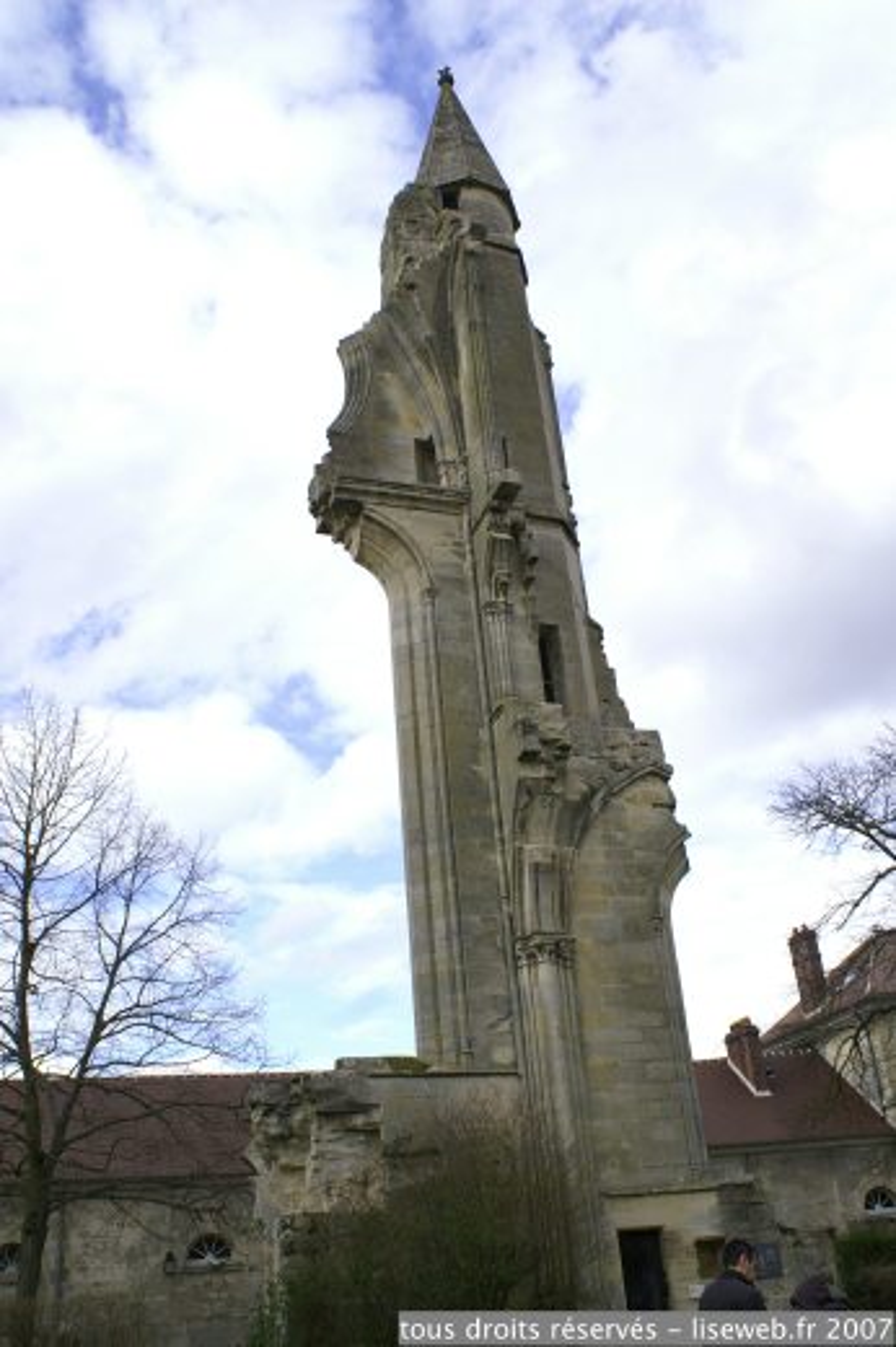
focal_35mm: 30
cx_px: 448
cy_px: 674
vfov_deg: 62.0
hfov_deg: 43.6
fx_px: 1121
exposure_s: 1/80
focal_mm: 20
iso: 100
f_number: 10
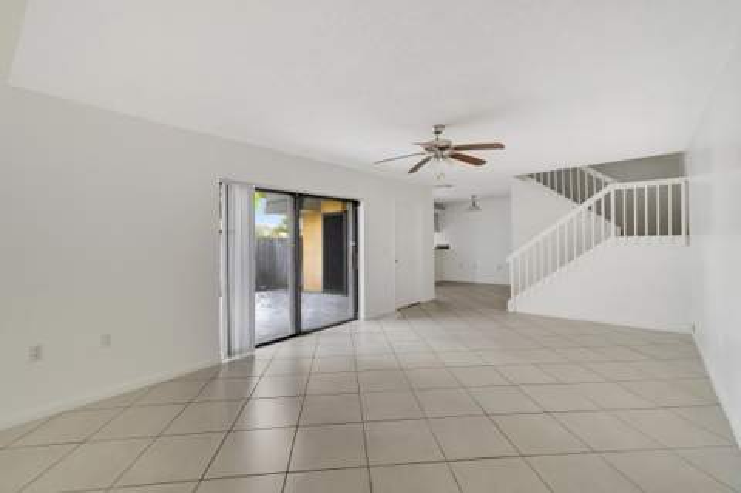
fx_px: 308
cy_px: 246
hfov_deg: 100.4
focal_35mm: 15
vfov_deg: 77.2
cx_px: 370
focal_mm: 10
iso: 3200
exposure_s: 1/15
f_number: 8
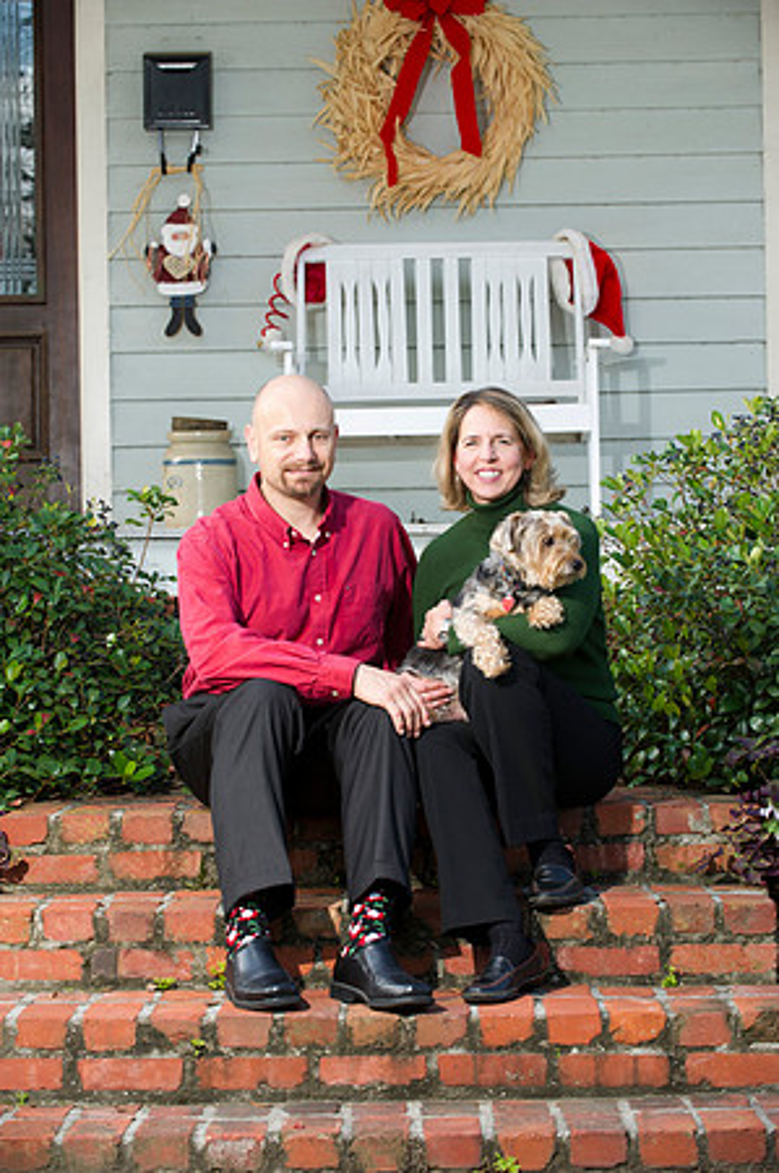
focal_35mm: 102
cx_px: 390
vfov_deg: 20.0
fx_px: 3318
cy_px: 586
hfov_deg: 13.4
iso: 125
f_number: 5.6
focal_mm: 102
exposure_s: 1/125
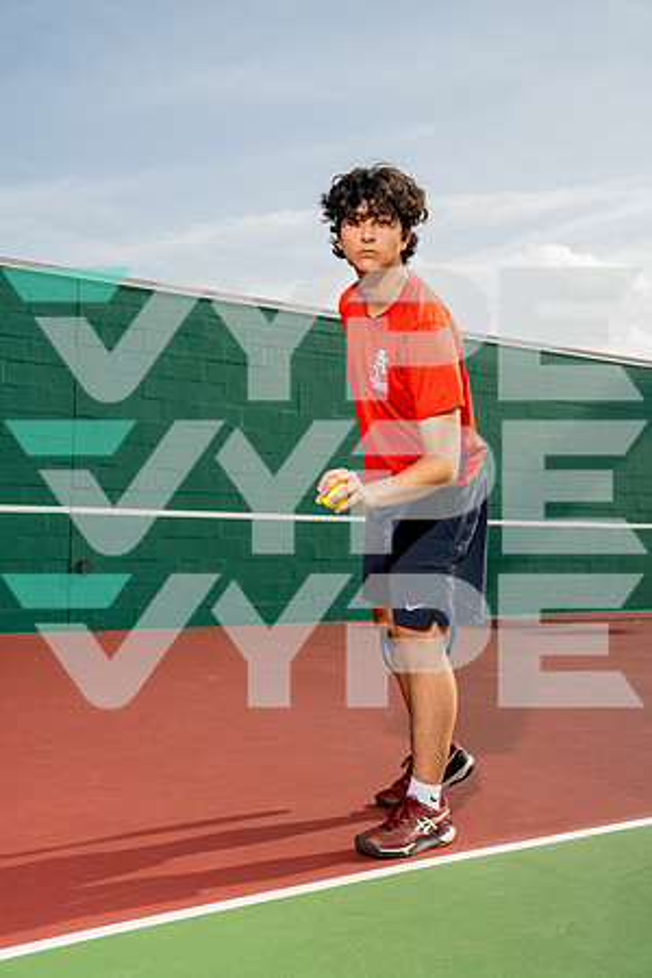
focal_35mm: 38
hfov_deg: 35.1
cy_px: 489
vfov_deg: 50.7
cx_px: 326
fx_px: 1032
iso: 100
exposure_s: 1/640
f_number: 5.6
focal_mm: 38
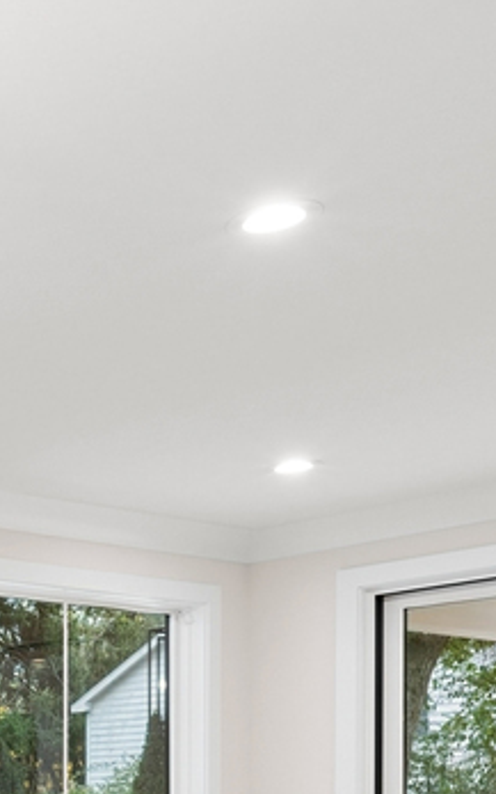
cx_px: -545
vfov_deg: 30.3
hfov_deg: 15.7
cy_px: 819
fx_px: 1340
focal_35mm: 62
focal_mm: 13
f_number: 8
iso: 400
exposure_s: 1/20
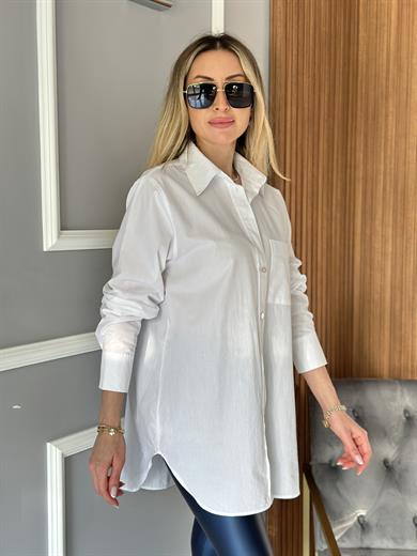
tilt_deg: -4.8
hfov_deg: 30.3
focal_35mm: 48
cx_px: 208
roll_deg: +1.3
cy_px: 278
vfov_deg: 39.7
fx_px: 771
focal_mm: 6.86
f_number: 1.78
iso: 160
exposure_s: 1/60
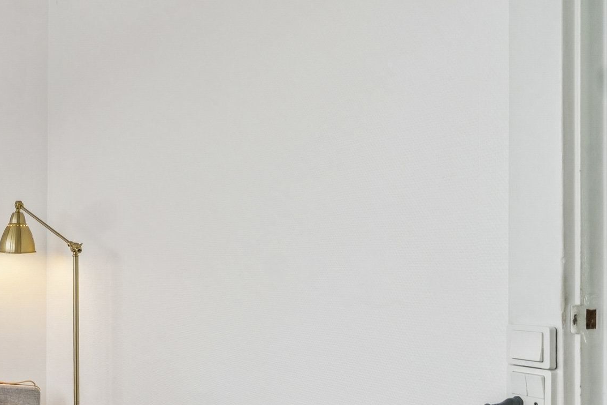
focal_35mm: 37
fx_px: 624
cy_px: 286
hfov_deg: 35.6
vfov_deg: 35.4
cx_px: -179
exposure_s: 1/40
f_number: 4.5
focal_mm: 14
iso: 160
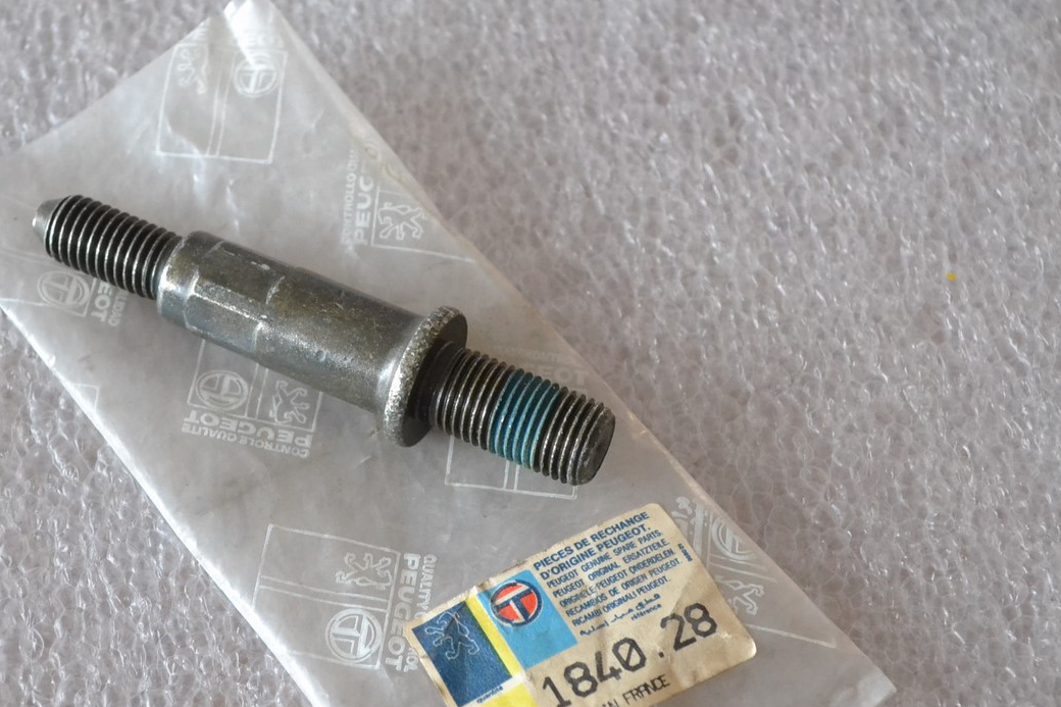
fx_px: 2180
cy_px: 431
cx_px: 405
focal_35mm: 74
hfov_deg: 27.3
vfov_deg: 18.4
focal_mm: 38
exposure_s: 1/30
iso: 3200
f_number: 5
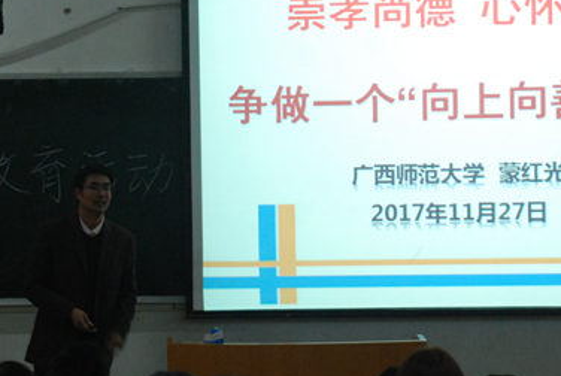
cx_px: 227
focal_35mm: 185
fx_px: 2887
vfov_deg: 7.4
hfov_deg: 11.1
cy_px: 126
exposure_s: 1/25
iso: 800
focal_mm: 58
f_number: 5
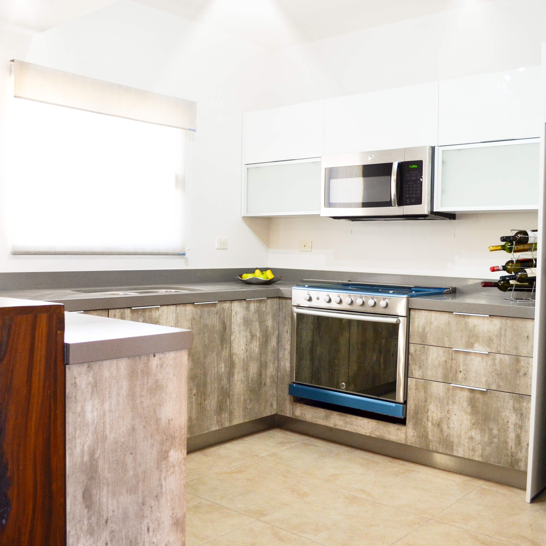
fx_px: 625
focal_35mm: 35
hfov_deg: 46.9
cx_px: 213
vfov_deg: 47.2
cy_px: 273
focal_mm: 18
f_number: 4
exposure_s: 1/60
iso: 500
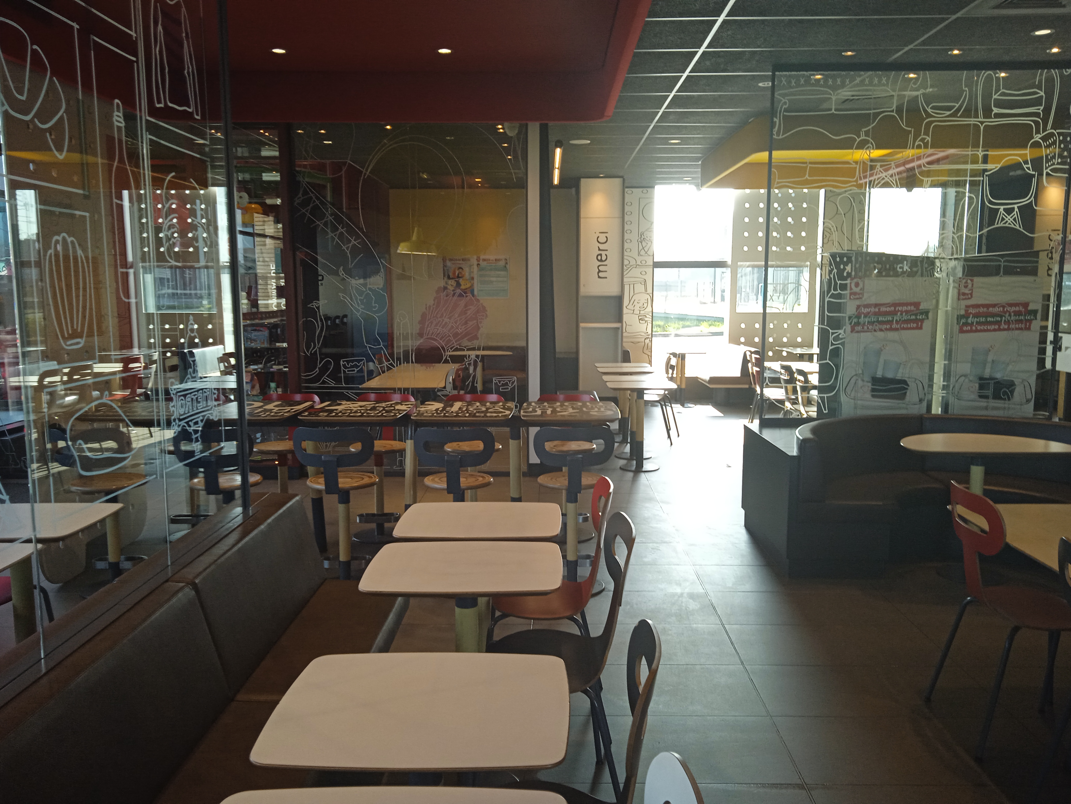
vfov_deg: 49.7
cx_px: 536
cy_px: 402
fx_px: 866
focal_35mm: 28
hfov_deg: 63.4
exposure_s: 1/100
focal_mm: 3.43
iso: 161
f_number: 2.2
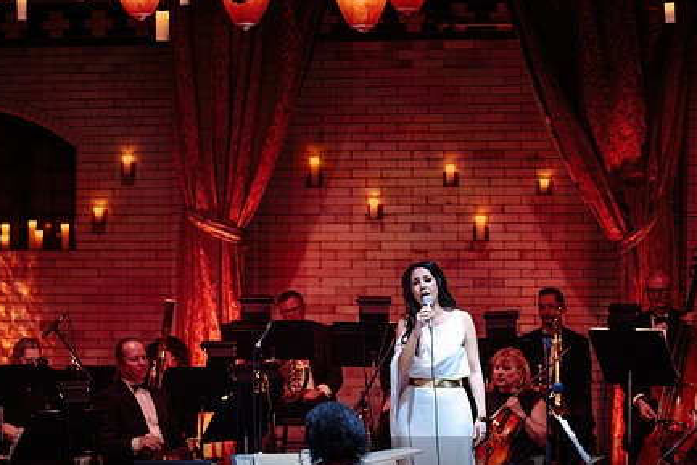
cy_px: 270
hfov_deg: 21.2
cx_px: 291
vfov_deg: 14.3
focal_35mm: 96
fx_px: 1859
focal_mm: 70
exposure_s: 1/125
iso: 1600
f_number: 2.8
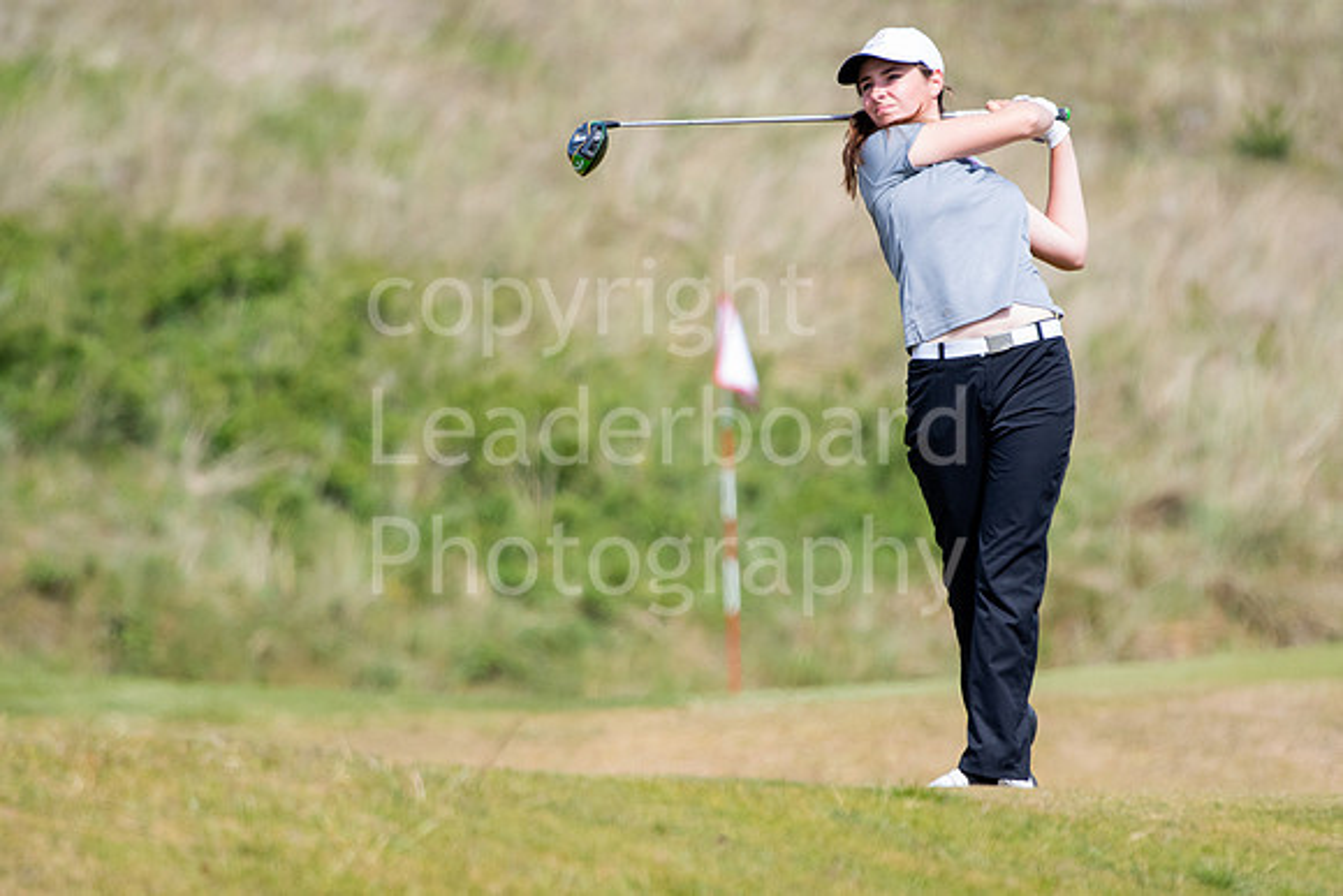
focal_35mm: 585
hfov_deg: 3.5
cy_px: 448
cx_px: 672
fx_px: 21828
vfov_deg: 2.4
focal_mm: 390
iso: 800
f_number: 5.6
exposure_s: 1/2500
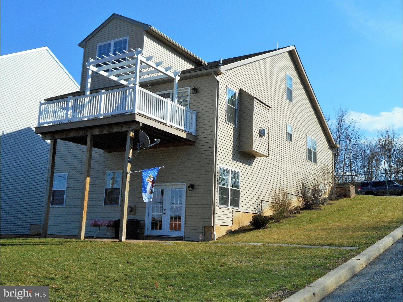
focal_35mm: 37
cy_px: 151
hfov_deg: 50.1
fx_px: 431
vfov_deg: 38.7
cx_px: 202
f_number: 3.9
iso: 80
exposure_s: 1/1250
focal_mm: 6.7
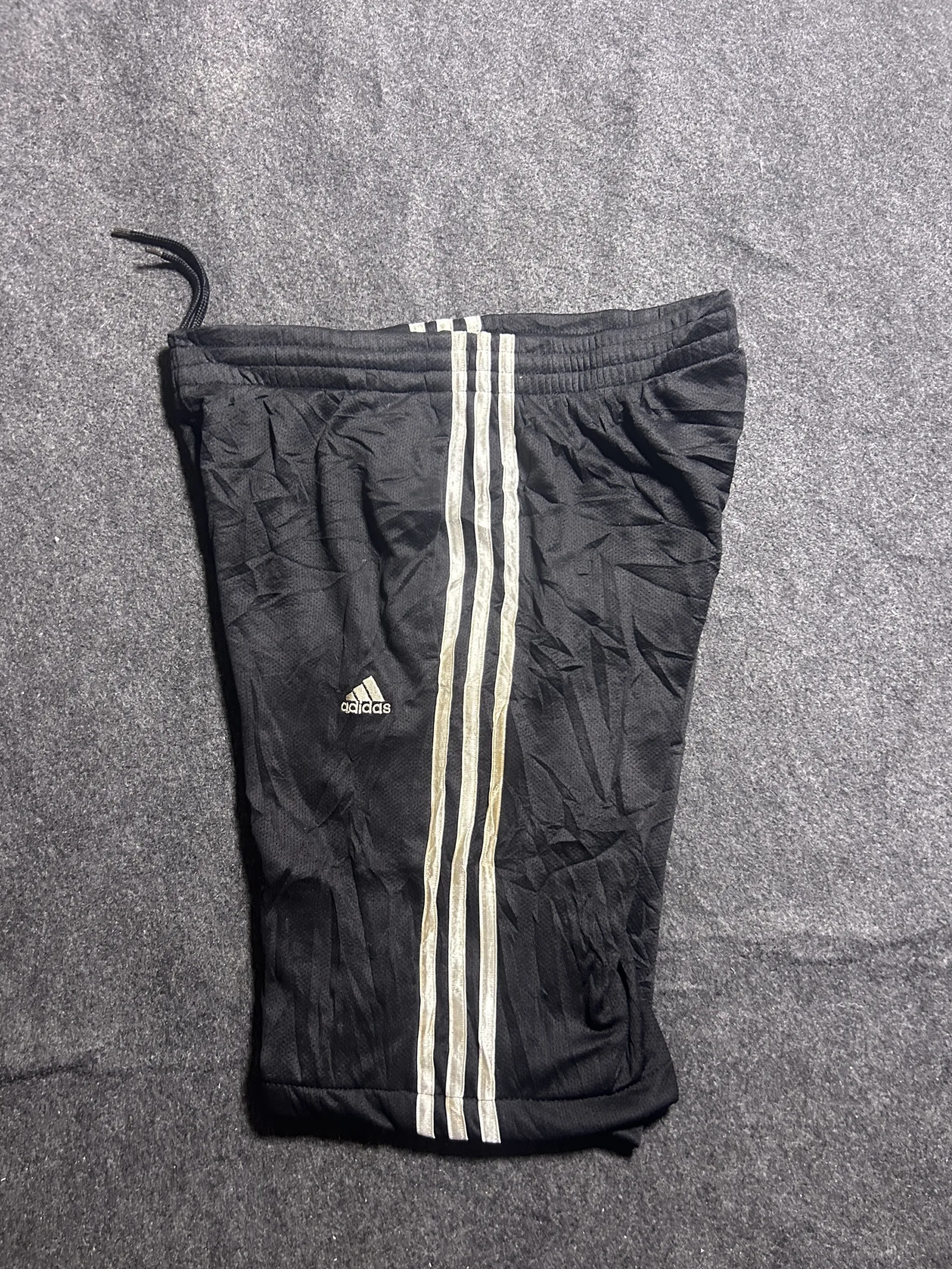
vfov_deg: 63.4
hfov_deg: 49.7
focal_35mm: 28
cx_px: 458
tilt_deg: -56.8
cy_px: 676
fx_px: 1027
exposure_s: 1/50
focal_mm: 5.7
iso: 400
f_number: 1.5
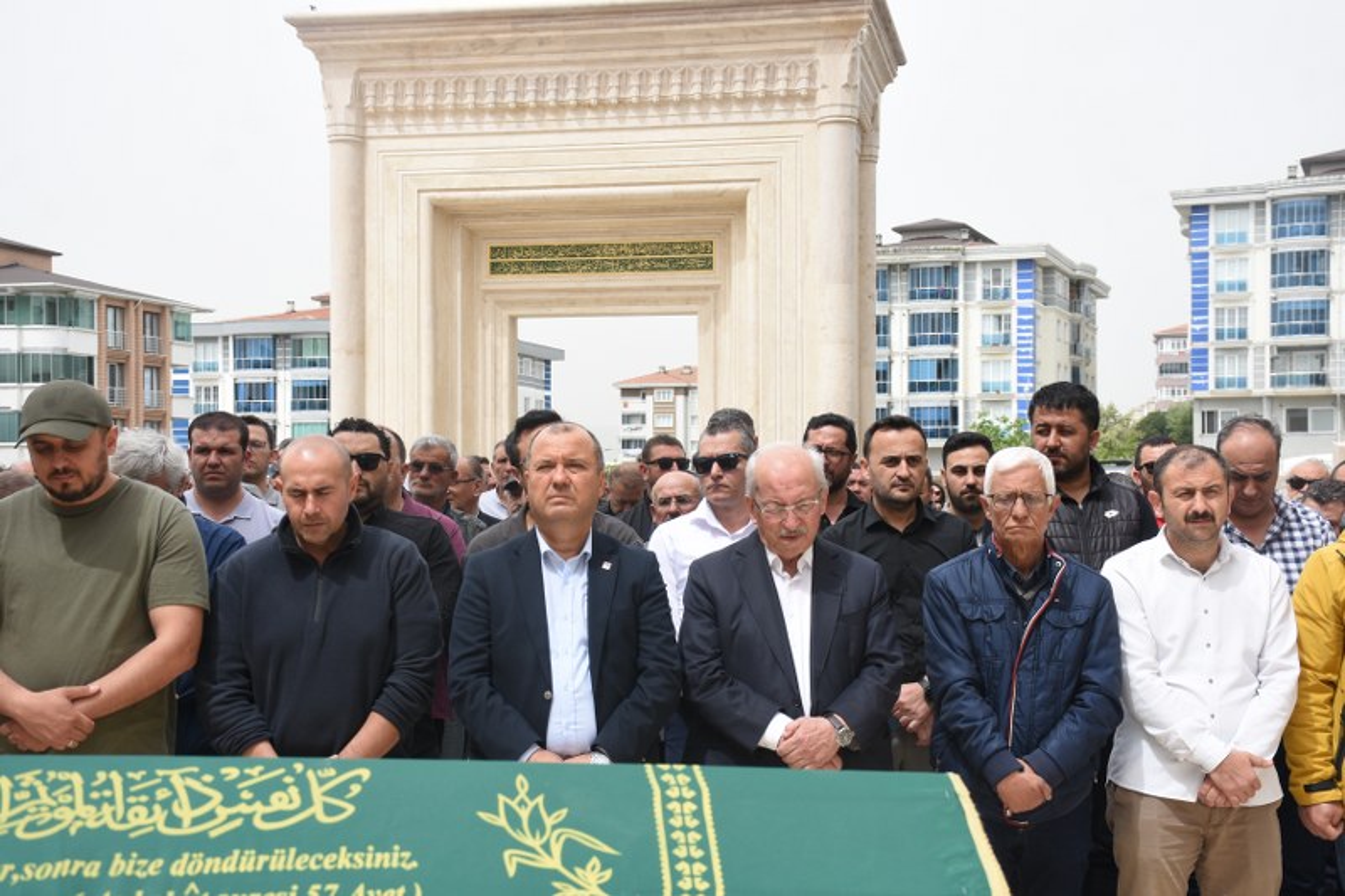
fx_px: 1905
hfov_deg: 38.9
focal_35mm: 51
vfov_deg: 26.5
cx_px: 672
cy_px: 448
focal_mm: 34
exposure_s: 1/250
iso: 100
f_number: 8
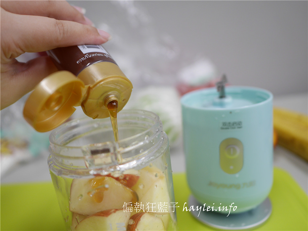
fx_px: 267
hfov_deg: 60.0
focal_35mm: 30
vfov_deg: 46.8
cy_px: 116
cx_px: 154
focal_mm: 15
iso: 200
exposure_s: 1/60
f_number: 1.7
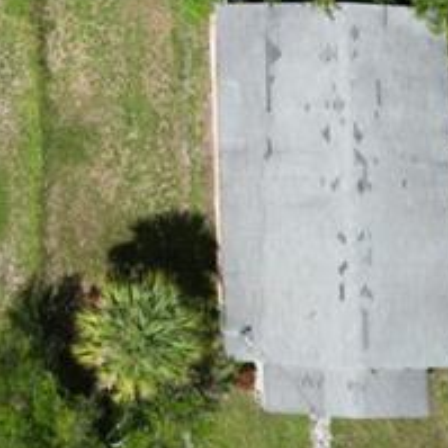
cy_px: -101
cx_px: -224
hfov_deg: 14.8
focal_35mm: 109
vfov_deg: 15.4
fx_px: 1596
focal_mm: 6.72
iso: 130
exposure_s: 1/3200
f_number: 1.7
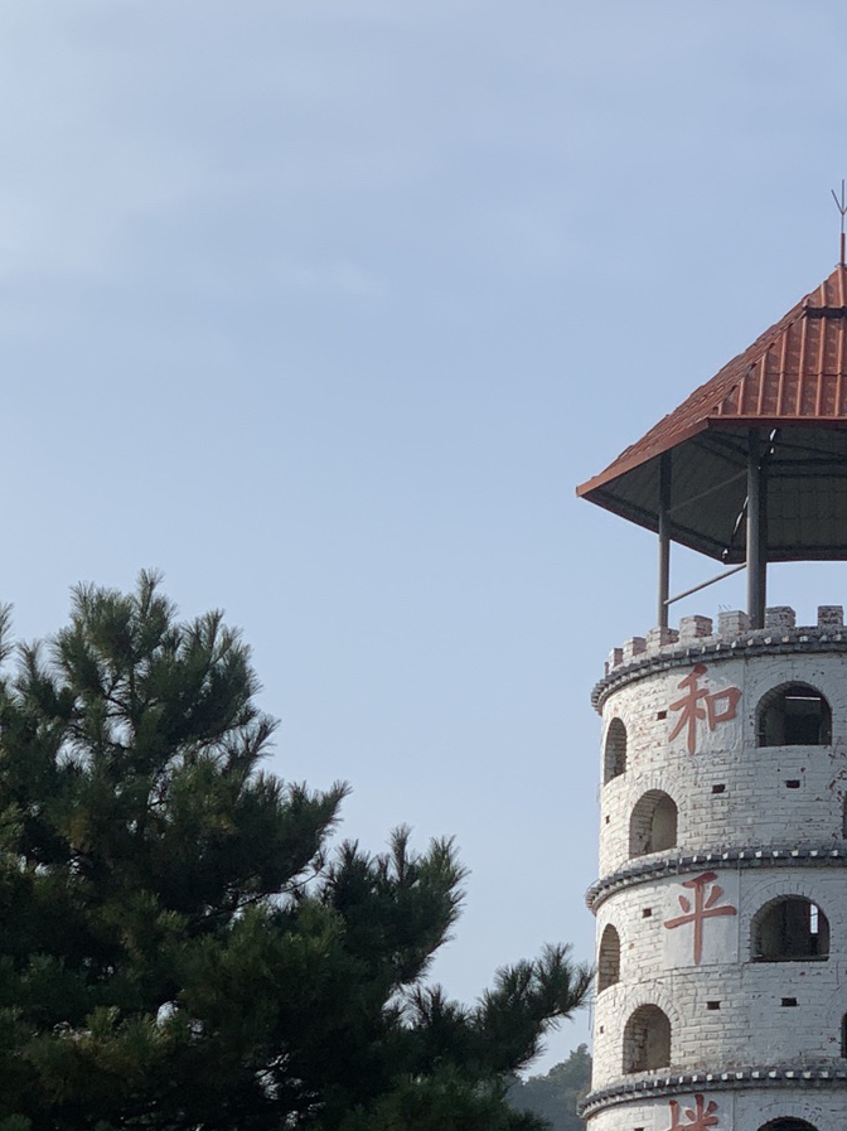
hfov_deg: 12.7
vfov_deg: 16.9
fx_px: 3787
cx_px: 770
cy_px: 369
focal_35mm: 116
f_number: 2.4
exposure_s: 1/2519
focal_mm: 6
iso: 16
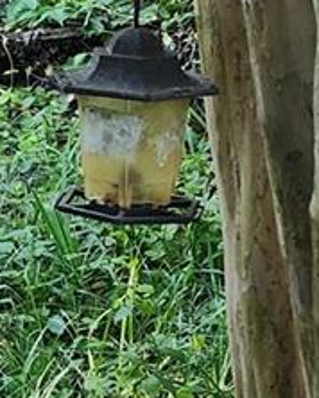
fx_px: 1827
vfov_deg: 12.3
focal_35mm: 155
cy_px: 41
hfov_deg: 8.9
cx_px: -475
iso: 250
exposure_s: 1/180
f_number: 1.8
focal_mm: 5.54
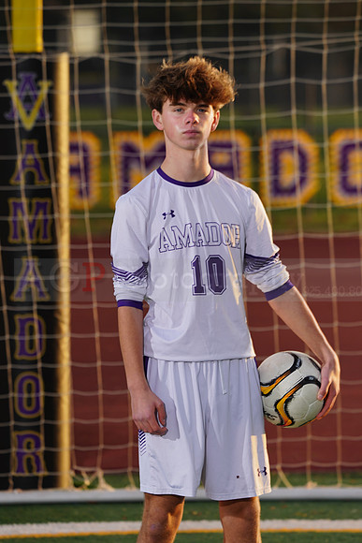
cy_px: 272
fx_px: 4522
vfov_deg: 6.9
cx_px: 181
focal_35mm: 300
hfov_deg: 4.6
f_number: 8
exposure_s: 1/200
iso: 100
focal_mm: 300
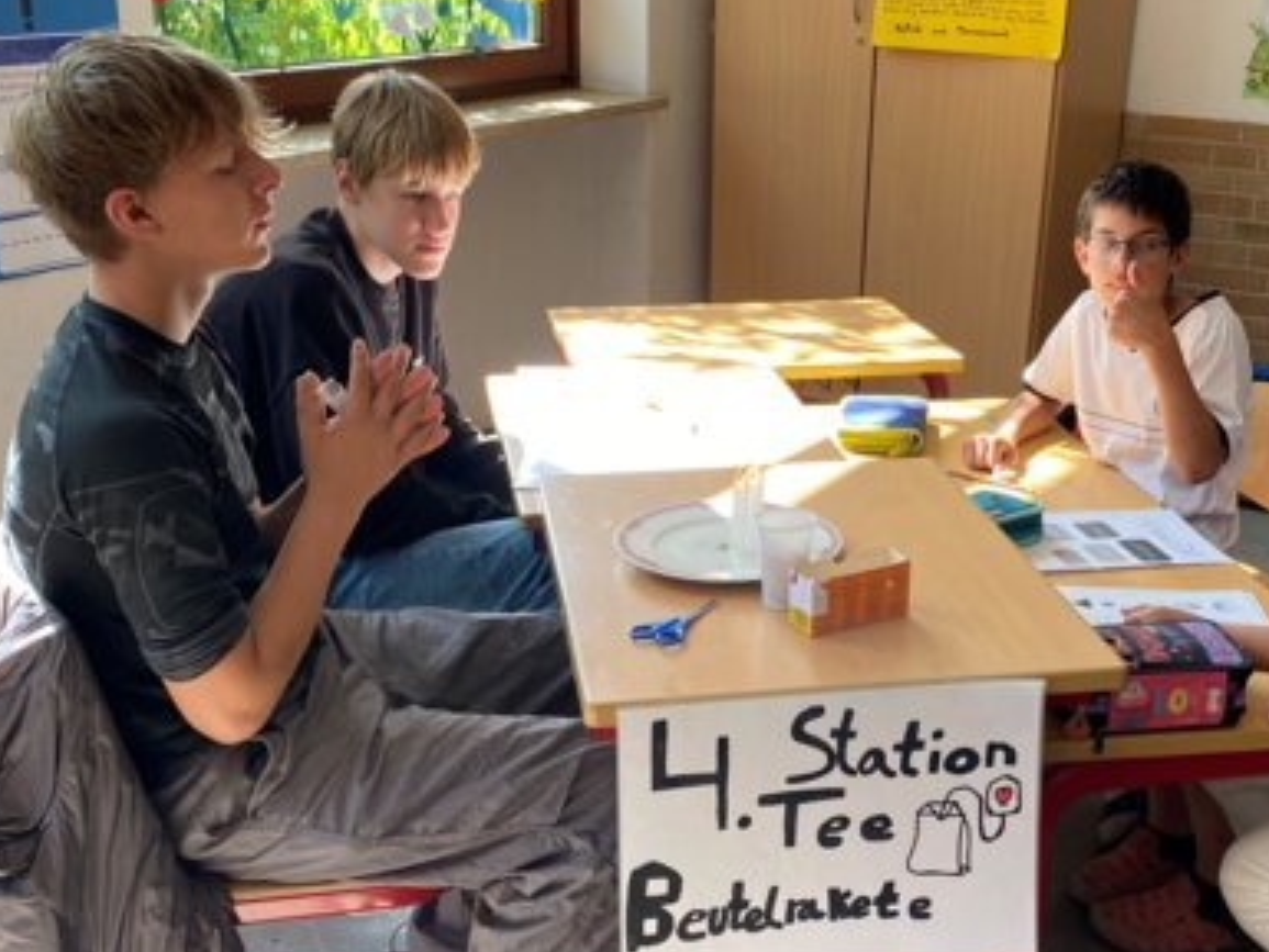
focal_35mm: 27
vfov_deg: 51.4
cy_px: 484
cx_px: 636
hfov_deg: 65.3
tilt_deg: -19.9
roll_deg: -1.5
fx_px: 990
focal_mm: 4.25
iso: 64
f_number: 1.8
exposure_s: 1/121
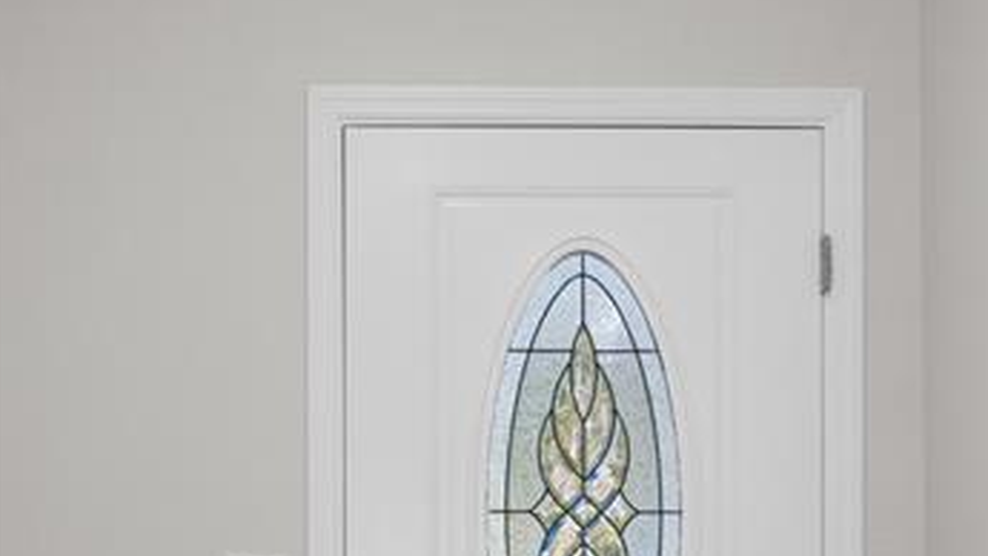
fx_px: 1586
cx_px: 367
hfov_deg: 34.4
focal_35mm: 61
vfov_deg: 19.0
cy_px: 633
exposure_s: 1/2
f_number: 8
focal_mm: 13
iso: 640
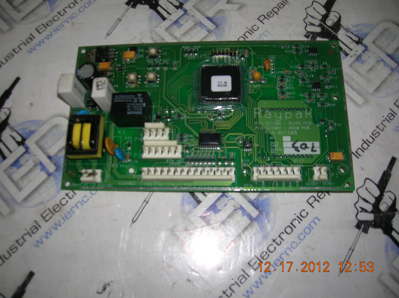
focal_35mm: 34
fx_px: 392
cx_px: 200
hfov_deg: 54.0
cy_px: 149
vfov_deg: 41.7
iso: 50
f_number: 2.9
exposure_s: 1/60.1
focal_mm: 5.7
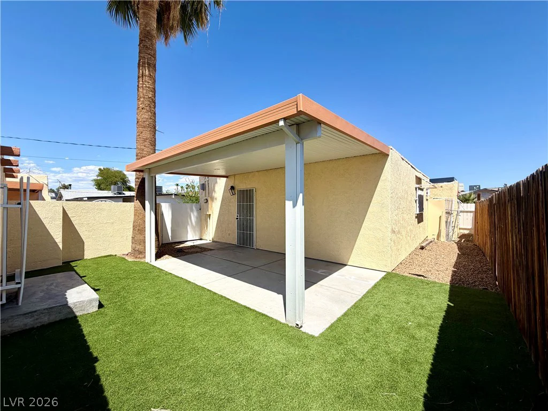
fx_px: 222
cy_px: 206
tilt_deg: +0.2
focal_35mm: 14
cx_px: 274
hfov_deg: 102.1
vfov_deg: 85.7
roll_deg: +0.0
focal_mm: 2.22
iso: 20
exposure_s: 1/1050
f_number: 2.2
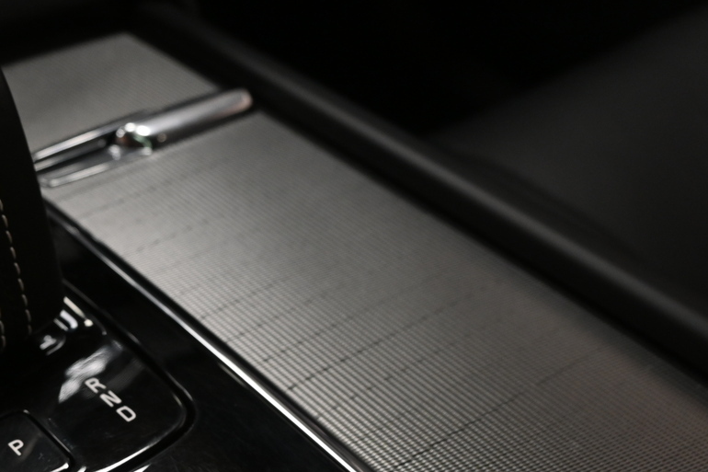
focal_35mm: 62
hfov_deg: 31.1
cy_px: 326
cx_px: 68
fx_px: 1210
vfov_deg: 22.0
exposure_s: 1/50
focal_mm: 19.5
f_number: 4.5
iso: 640
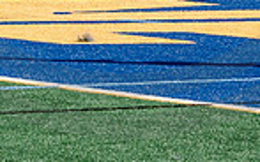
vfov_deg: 2.3
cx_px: 262
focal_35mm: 577
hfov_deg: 3.6
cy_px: -14
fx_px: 4090
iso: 640
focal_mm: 70
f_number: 5.6
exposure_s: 1/2500
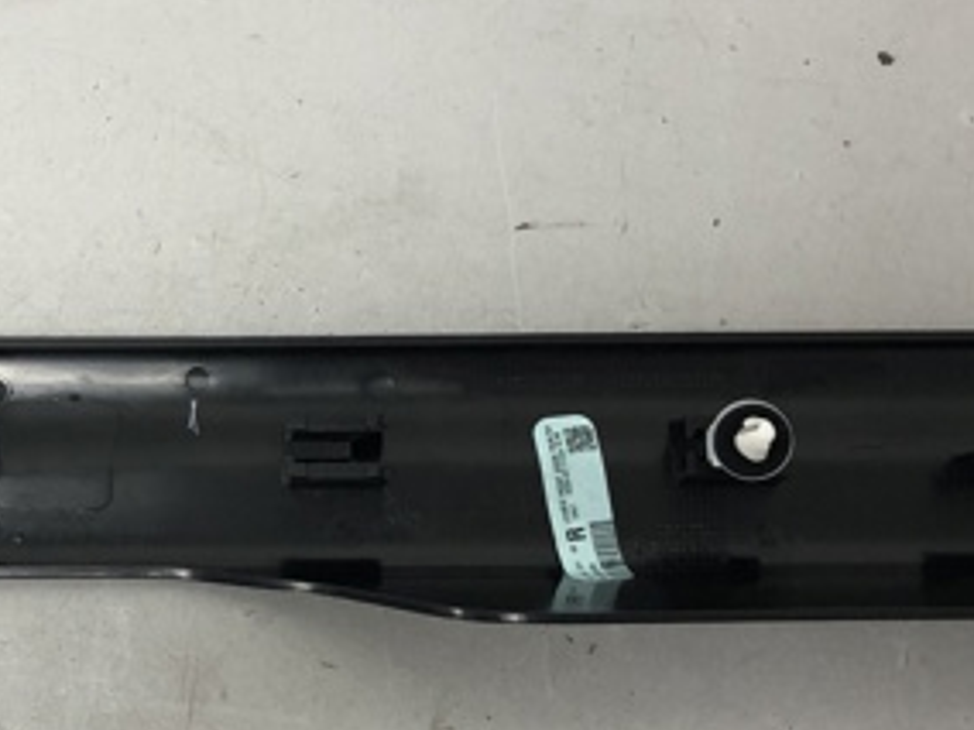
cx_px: 250
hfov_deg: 30.2
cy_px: 415
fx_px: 1773
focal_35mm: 63
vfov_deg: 23.3
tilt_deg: -68.4
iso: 40
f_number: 1.8
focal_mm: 4
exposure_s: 1/25
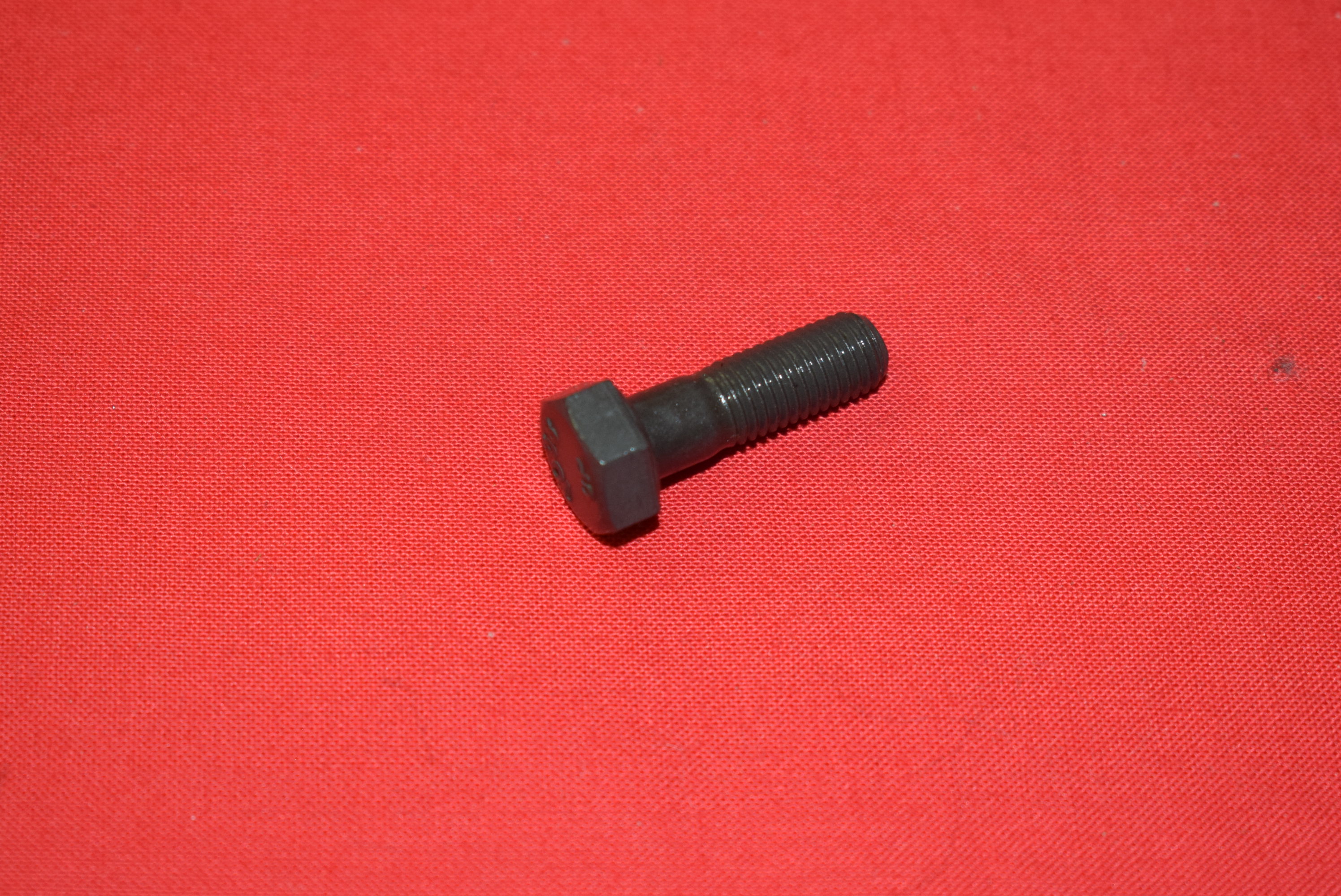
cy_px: 448
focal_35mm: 82
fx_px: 3075
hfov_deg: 24.6
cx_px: 670
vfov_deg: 16.6
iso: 800
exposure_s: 1/60
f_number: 5.6
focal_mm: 55
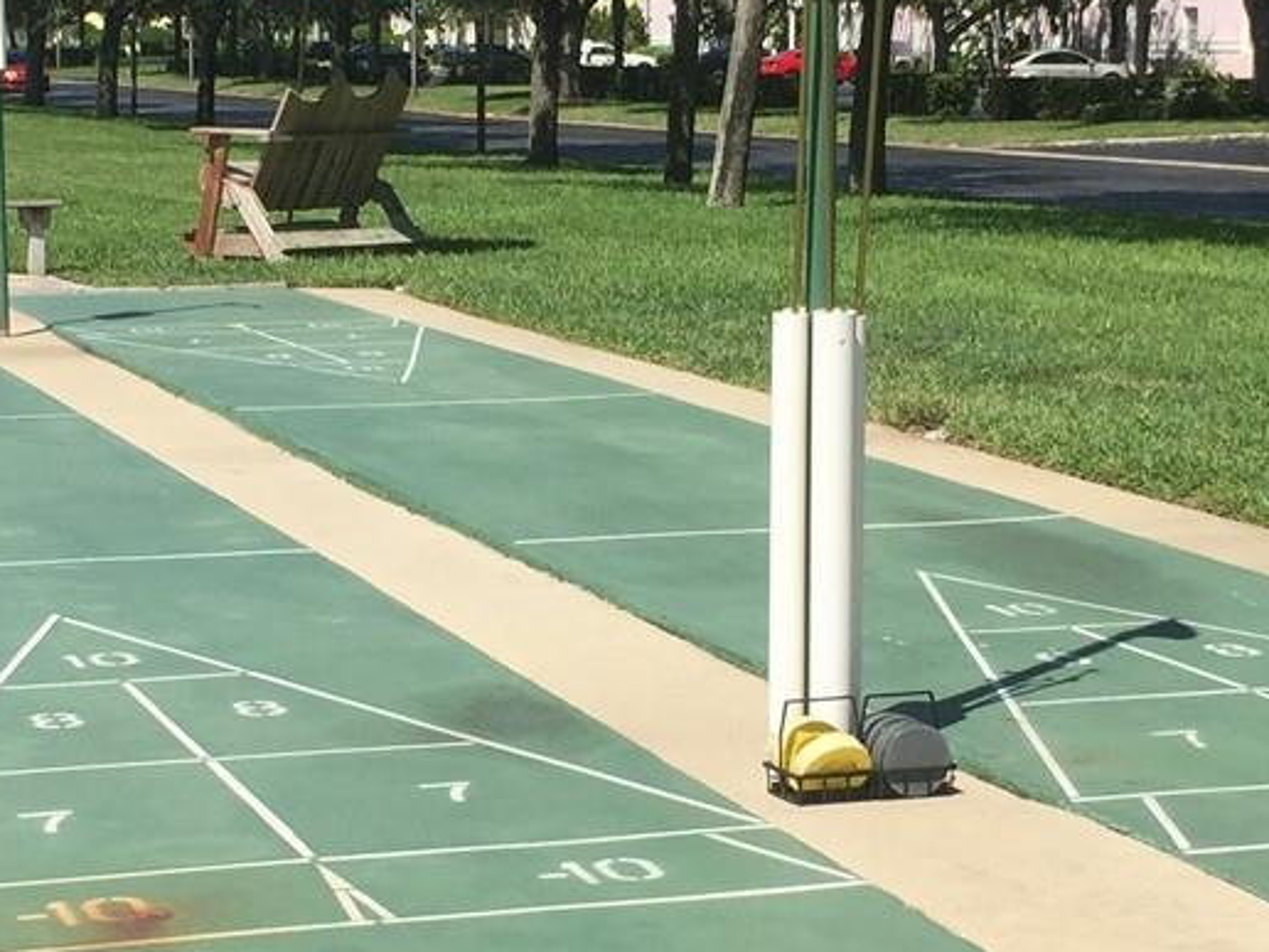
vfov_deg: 16.4
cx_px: 529
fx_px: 3299
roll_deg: -0.3
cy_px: 504
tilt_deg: -7.4
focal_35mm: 90
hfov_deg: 21.8
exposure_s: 1/2639
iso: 32
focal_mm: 4.15
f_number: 2.2
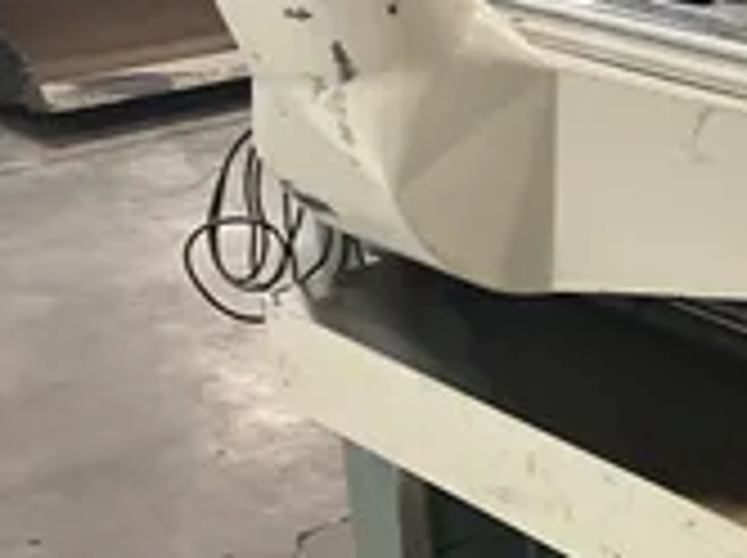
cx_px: 742
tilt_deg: -29.2
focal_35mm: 70
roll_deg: -0.8
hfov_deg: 26.4
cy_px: 513
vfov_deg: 20.5
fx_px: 1508
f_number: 1.8
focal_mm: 3
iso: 320
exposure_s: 1/31
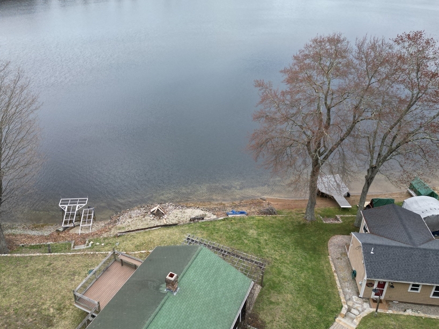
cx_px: 204
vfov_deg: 46.7
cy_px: 143
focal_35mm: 30
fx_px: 380
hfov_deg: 59.9
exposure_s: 1/640
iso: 100
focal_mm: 6.72
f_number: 1.7
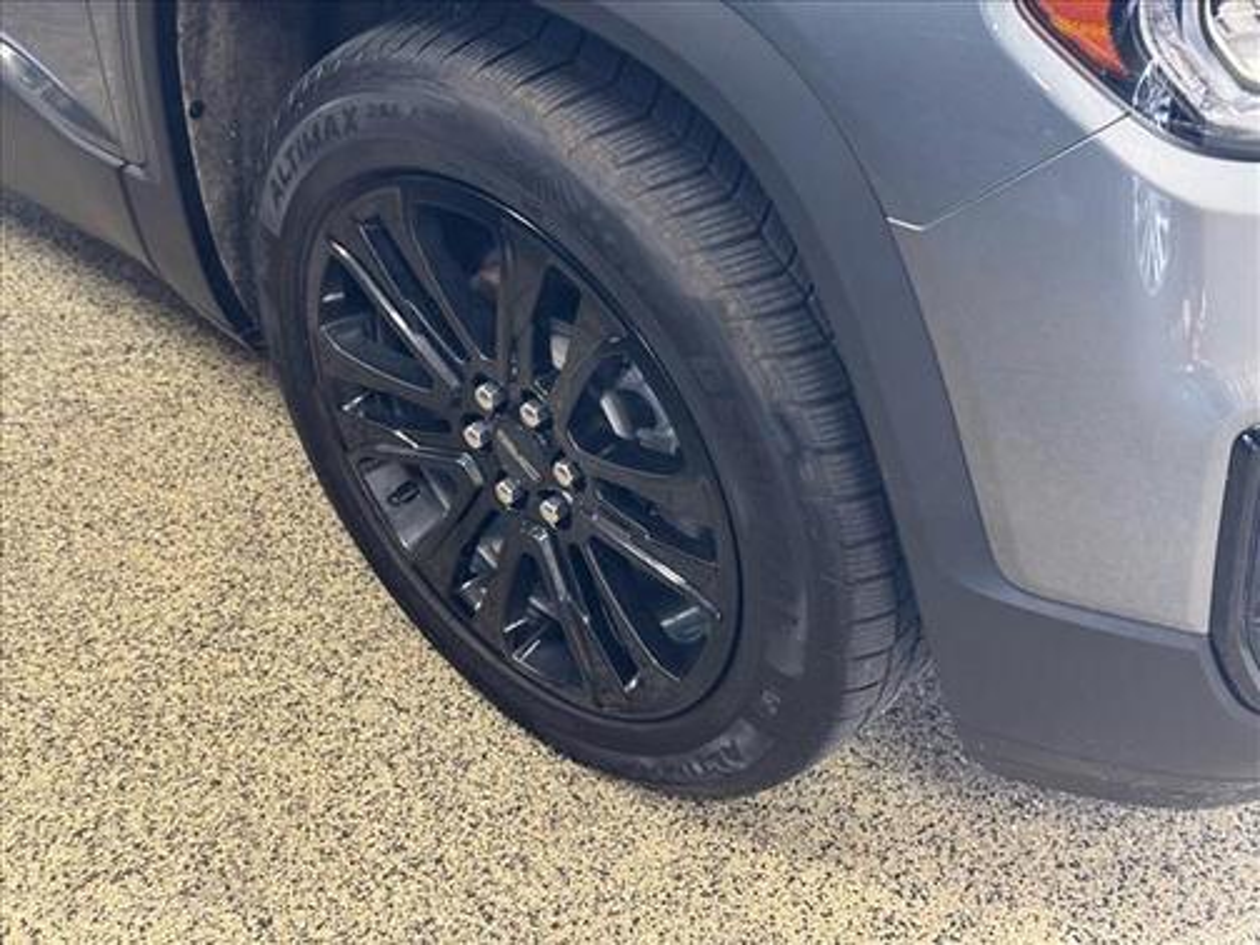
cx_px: 630
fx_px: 1747
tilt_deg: -40.1
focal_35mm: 48
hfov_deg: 39.7
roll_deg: +3.4
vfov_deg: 30.3
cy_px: 472
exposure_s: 1/40
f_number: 1.78
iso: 250
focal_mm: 6.76
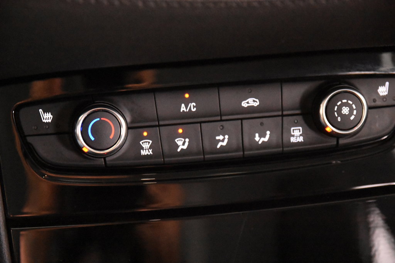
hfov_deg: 19.5
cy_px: 132
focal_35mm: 105
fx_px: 1152
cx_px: 198
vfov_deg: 13.0
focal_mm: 70
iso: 12800
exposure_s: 1/50
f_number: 4
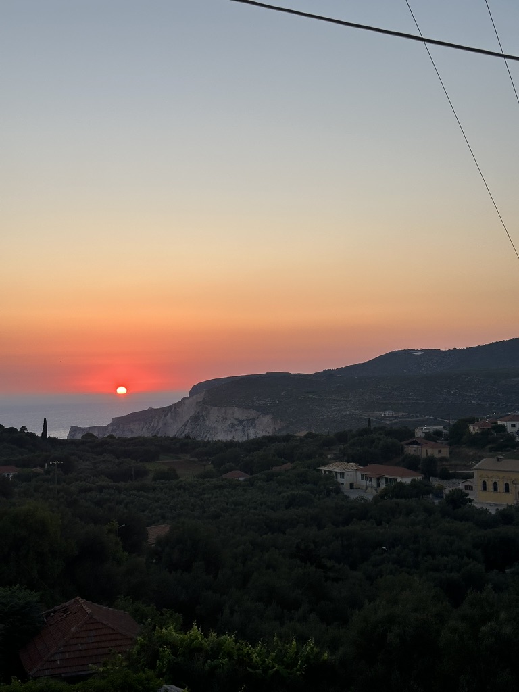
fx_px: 960
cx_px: 260
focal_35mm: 48
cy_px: 346
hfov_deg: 30.3
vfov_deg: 39.7
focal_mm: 6.86
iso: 64
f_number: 1.78
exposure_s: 1/555
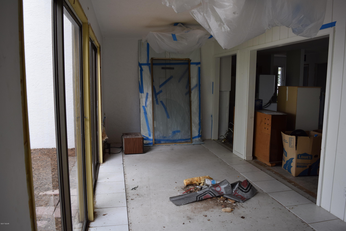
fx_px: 259
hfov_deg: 67.4
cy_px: 116
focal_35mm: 27
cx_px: 173
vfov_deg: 47.9
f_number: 4.5
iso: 400
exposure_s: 1/80
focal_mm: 18
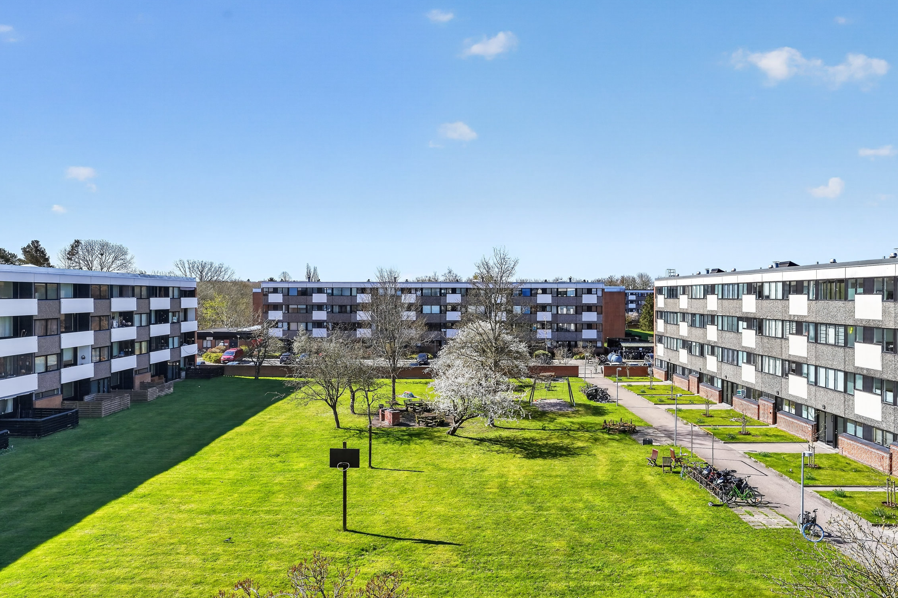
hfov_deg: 71.5
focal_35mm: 25
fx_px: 623
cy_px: 299
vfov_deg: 51.3
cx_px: 436
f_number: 8
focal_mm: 22
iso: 400
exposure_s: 1/200
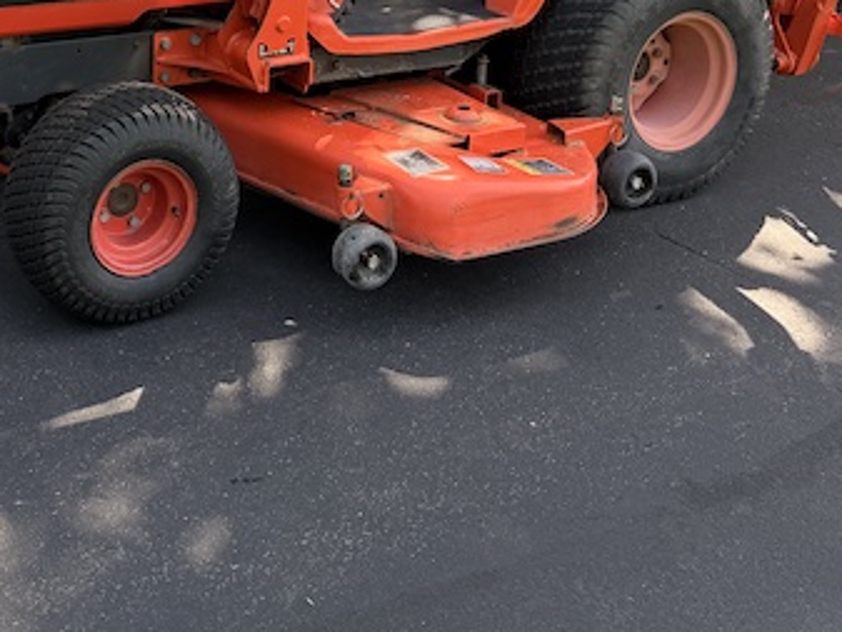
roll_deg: -2.0
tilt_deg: -9.8
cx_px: 170
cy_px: -65
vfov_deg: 24.0
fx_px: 1387
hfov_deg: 32.8
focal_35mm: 57
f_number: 1.78
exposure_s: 1/689
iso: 100
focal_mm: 6.76
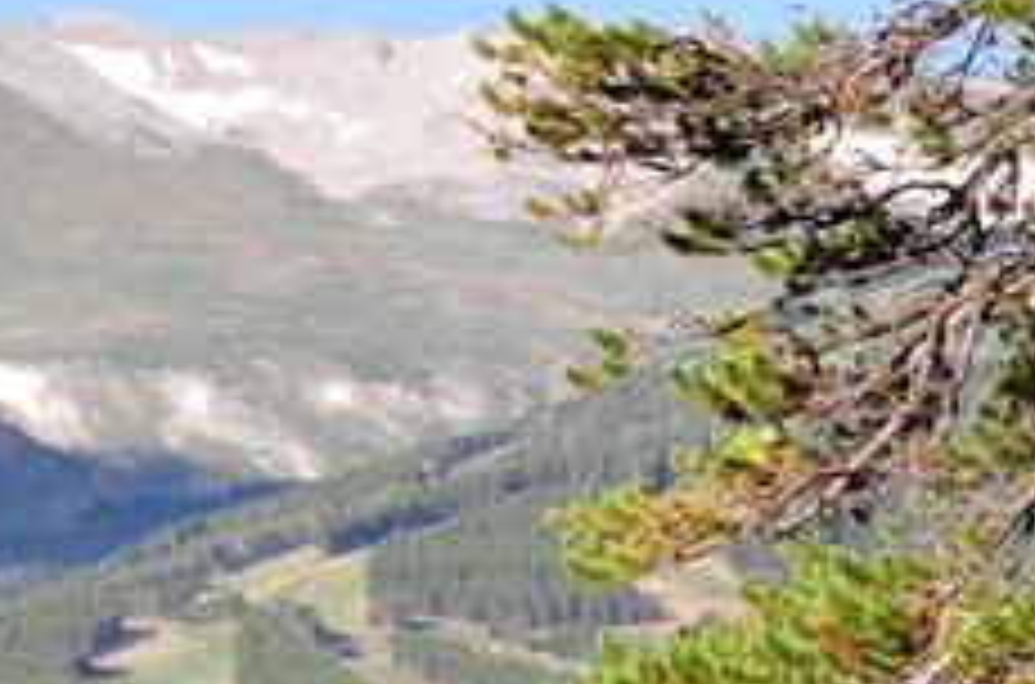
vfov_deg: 4.0
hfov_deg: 5.8
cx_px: -1341
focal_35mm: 341
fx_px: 9777
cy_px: 585
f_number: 11
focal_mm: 48
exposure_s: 1/500
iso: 800
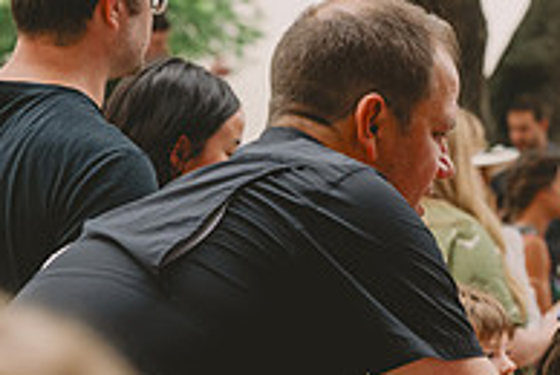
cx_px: 716
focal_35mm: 209
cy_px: 443
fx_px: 3256
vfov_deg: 6.6
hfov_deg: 9.7
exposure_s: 1/800
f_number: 4.5
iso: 1250
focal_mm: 70
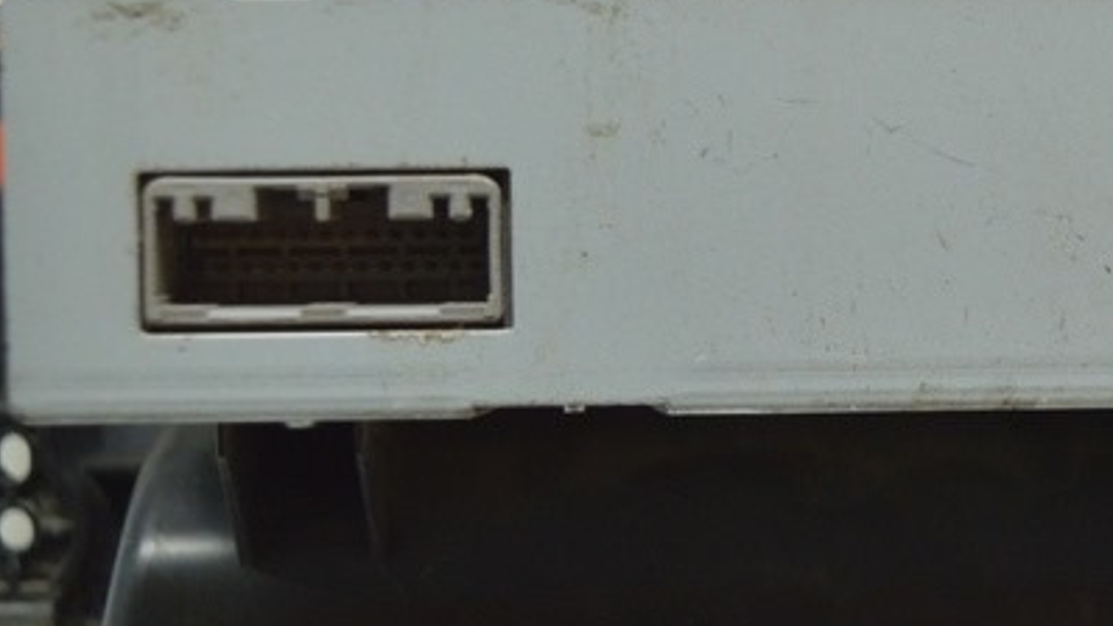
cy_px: 286
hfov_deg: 21.8
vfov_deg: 12.5
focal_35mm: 97
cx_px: 867
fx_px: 2863
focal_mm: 24
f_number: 4
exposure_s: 1/60
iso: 400
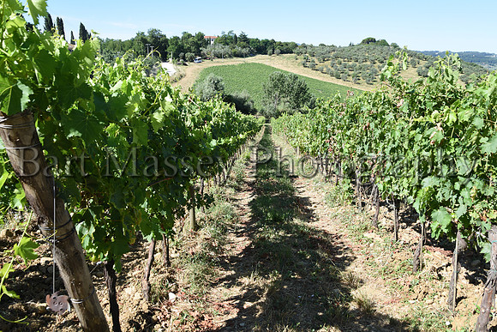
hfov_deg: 65.5
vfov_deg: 46.4
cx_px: 248
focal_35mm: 28
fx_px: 387
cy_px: 166
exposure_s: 1/200
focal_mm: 28
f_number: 8
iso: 160
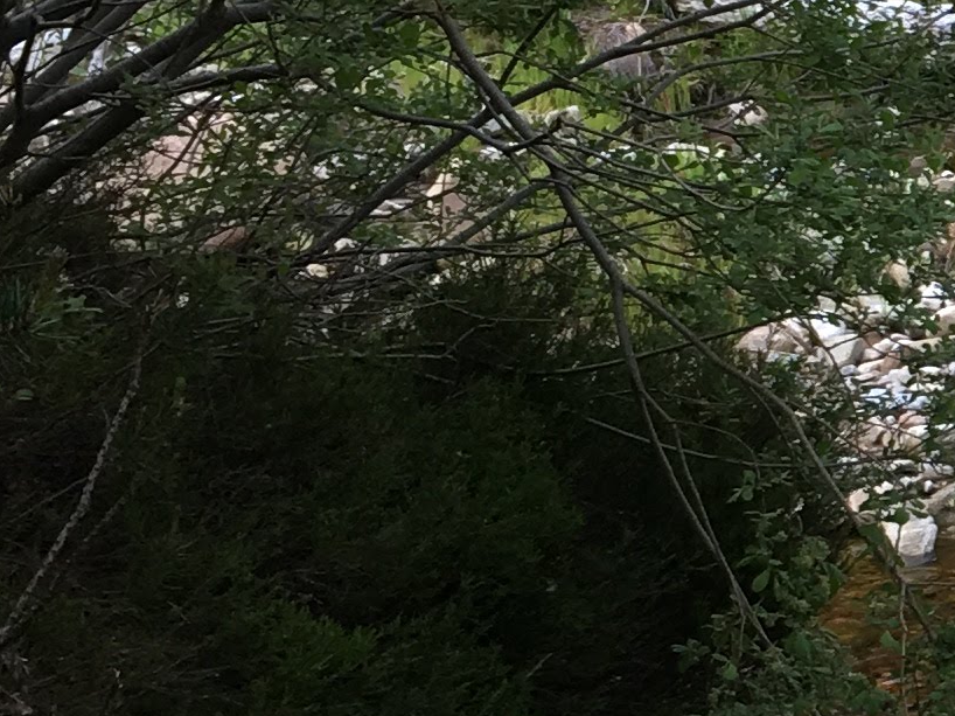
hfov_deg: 12.1
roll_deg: -1.5
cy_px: 326
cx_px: 1973
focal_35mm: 143
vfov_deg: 10.4
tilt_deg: -11.5
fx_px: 3944
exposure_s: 1/287
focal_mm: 4.15
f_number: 2.2
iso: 25
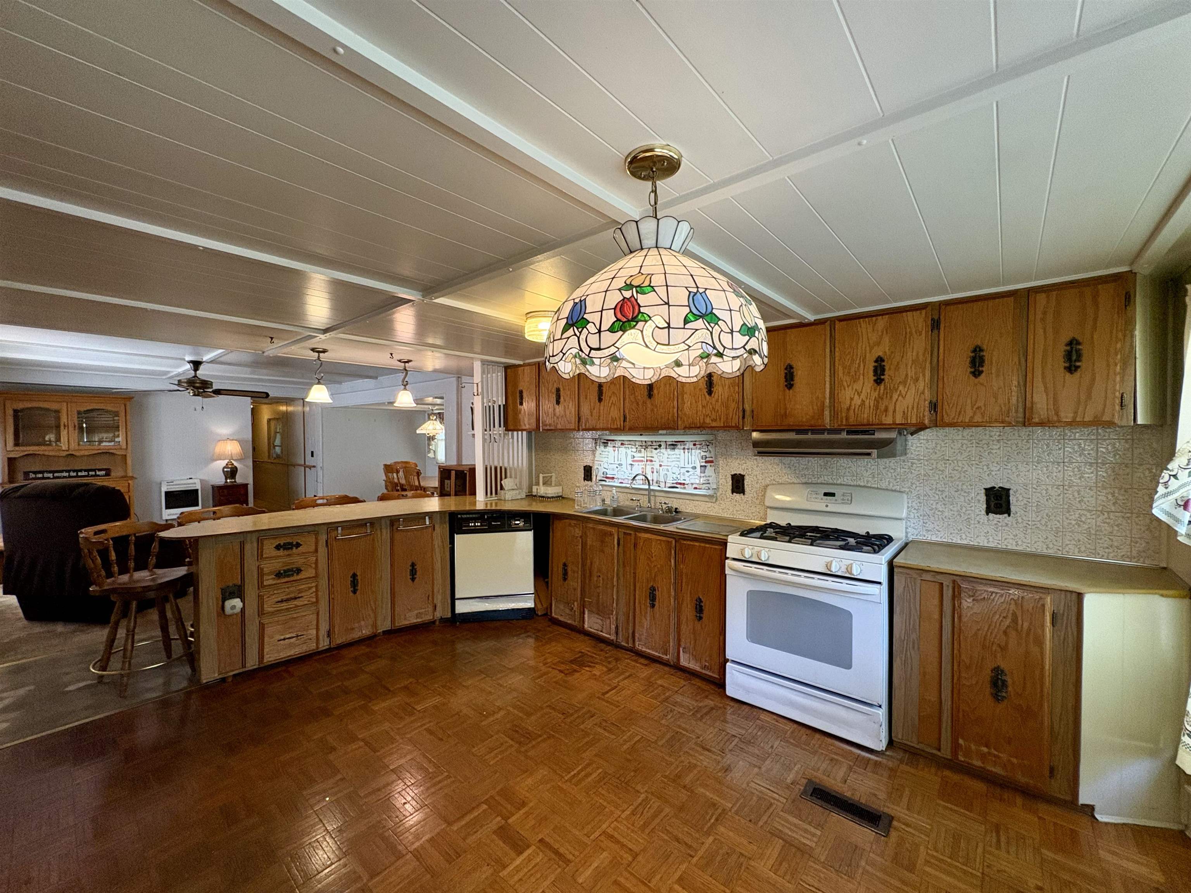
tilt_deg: -0.1
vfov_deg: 85.7
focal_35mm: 14
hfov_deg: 102.1
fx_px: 482
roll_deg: +0.5
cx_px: 596
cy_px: 446
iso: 250
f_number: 2.2
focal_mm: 2.22
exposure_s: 1/120
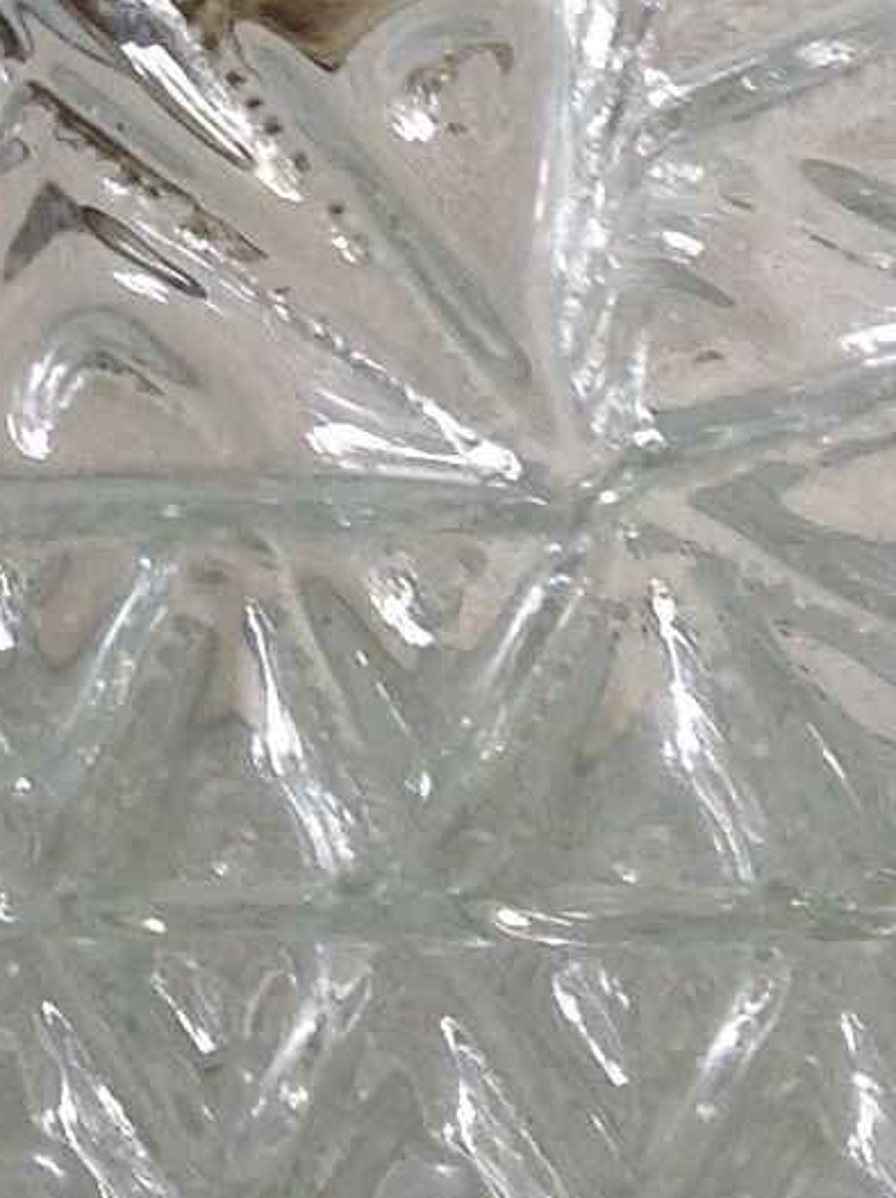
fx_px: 5948
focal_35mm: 172
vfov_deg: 11.1
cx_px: -232
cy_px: -568
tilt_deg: -17.3
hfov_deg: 8.5
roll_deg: -0.6
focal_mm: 4.28
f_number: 2.4
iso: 64
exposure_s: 1/30
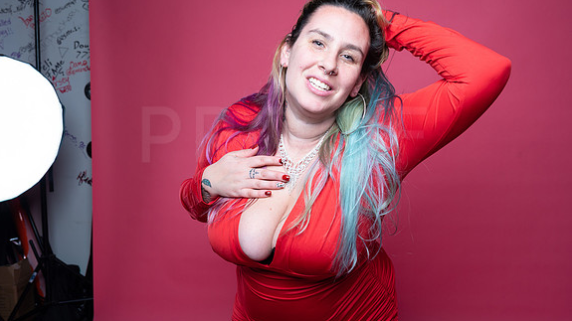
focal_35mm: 37
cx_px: 285
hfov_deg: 54.0
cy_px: 135
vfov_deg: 31.9
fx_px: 561
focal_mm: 35
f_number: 8
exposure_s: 1/160
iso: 100
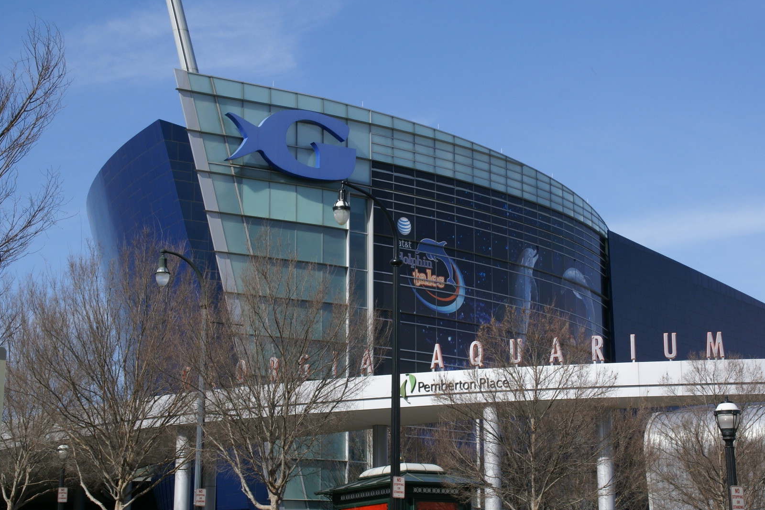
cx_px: 440
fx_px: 1530
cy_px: 234
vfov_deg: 18.9
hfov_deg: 28.0
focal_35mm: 72
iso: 100
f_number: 13
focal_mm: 40
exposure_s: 1/160
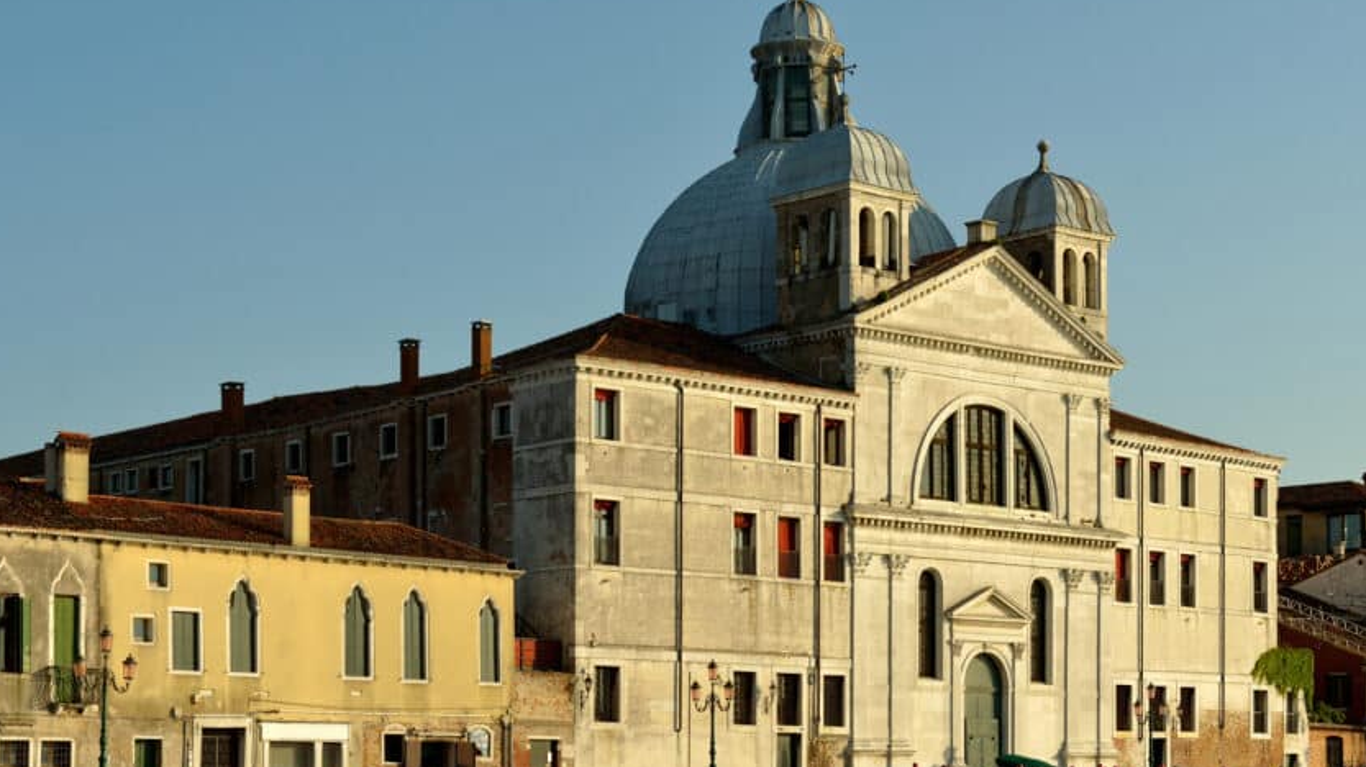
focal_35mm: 67
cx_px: 664
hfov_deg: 31.4
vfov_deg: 18.0
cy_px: 458
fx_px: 2426
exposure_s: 1/1600
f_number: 7.1
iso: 280
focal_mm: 52
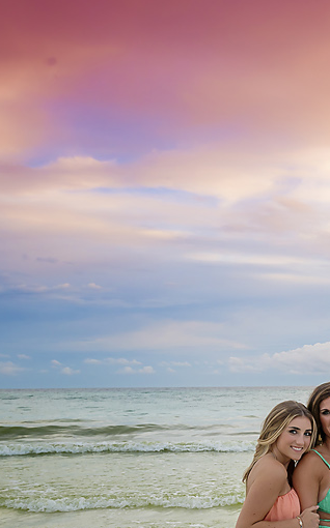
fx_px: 735
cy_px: 496
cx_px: 409
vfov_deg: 36.6
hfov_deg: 23.0
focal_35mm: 51
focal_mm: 17
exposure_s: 1/250
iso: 250
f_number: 4
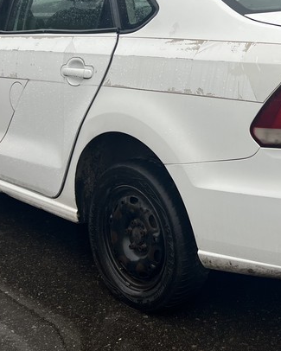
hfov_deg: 23.6
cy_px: 101
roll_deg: +2.6
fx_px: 665
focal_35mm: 64
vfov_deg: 29.2
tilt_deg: -7.3
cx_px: 209
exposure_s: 1/769
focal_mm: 5.7
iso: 50
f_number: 1.5
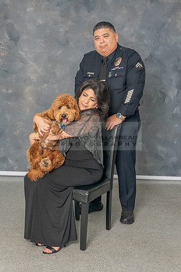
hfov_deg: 24.2
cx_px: 45
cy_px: 122
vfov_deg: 36.1
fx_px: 417
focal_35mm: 55
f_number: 6.3
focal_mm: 30
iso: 200
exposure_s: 1/200
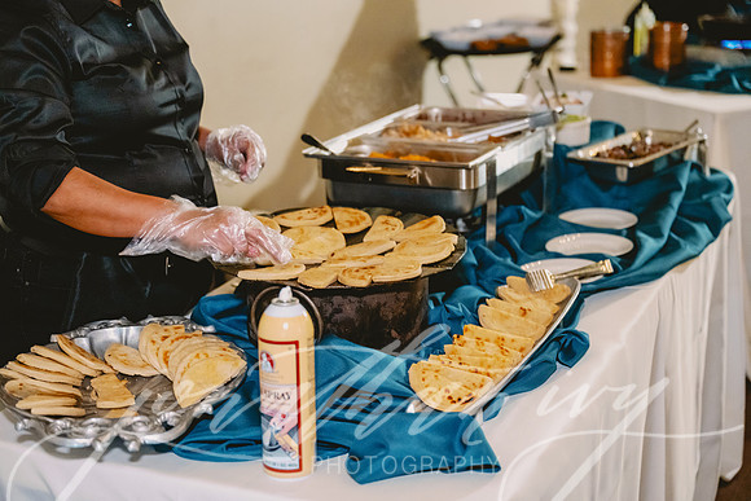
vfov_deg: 24.6
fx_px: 1148
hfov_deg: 36.2
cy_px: 250
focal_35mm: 55
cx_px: 376
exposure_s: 1/60
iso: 5000
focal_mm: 55
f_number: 2.8
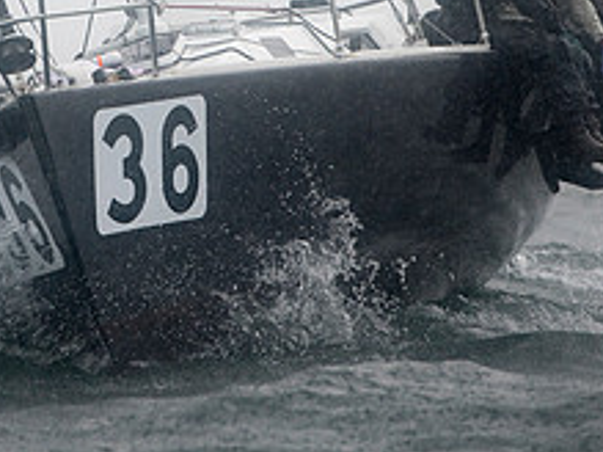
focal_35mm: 496
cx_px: 99
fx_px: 8635
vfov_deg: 3.0
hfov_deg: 4.0
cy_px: 4
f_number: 3.5
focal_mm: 195
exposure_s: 1/640
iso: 400
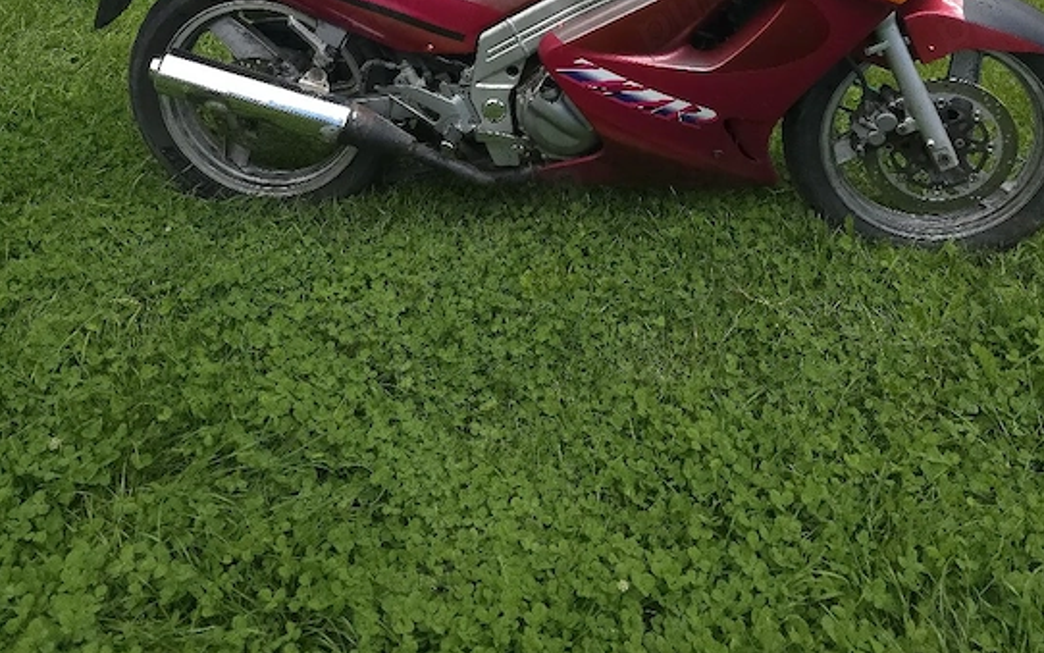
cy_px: 2
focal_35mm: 36
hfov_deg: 54.0
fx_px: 1024
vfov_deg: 32.5
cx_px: 535
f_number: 1.7
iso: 800
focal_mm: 6.3
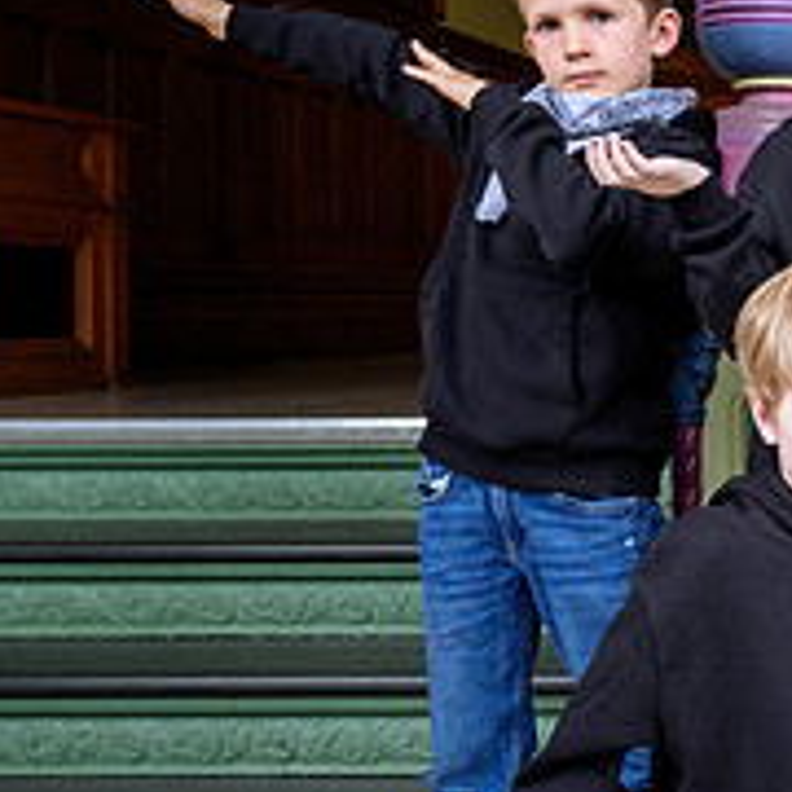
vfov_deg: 23.1
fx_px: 1941
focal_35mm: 75
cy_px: 410
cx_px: 1162
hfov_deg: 20.1
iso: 250
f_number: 4
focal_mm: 24
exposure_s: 1/60
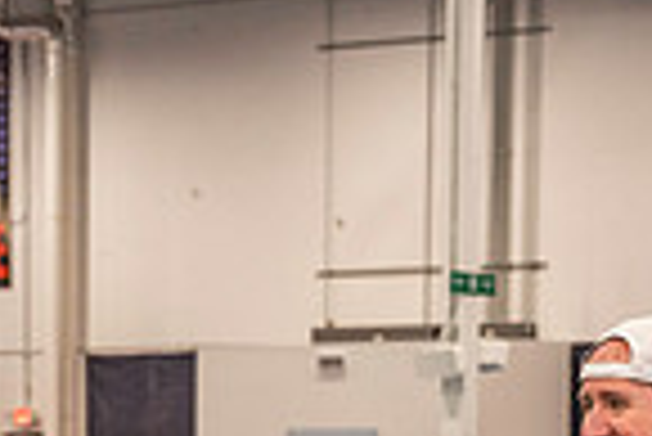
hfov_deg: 9.9
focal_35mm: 208
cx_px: 171
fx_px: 3771
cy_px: 838
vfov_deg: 6.4
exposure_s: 1/200
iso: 2000
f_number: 4.5
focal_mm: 52
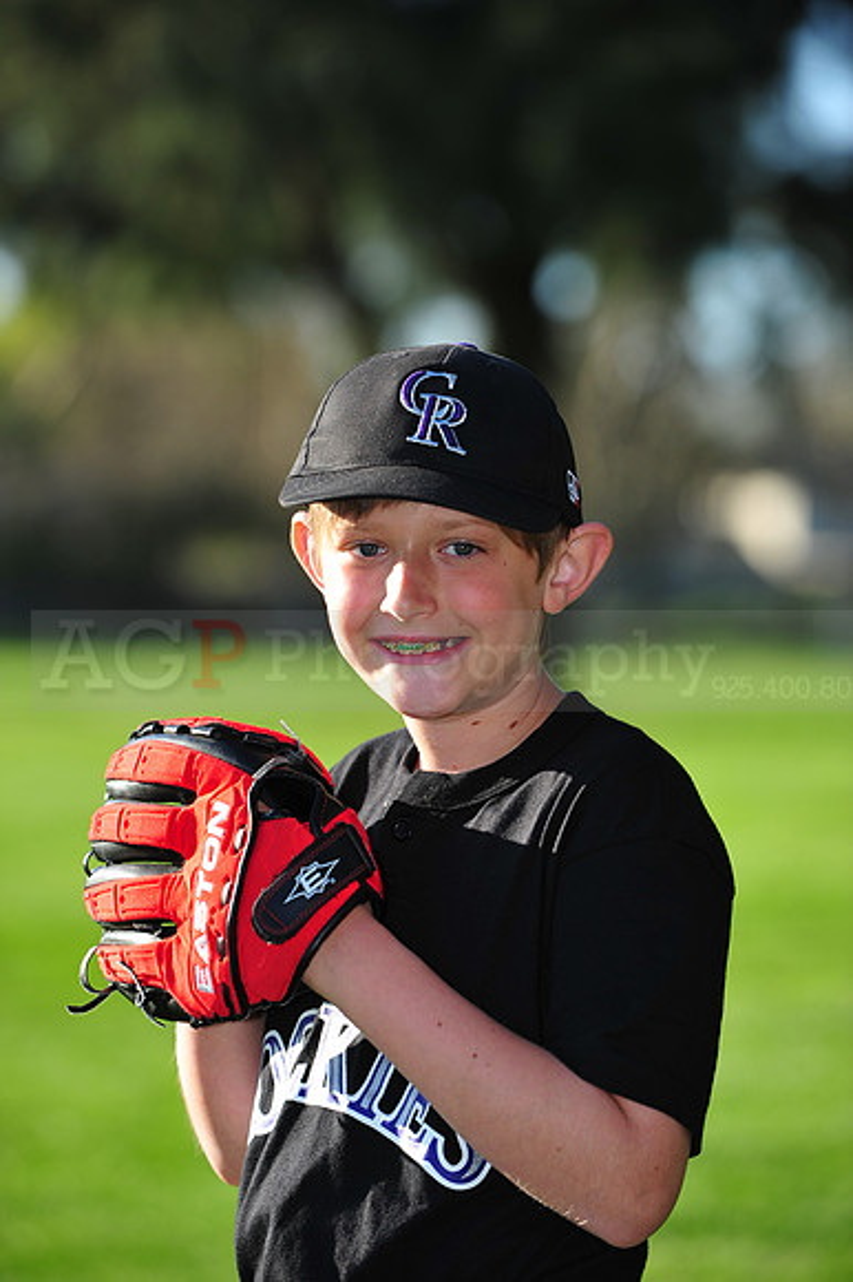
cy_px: 641
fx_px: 5515
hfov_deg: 8.8
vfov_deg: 13.3
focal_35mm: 155
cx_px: 426
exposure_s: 1/800
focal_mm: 155
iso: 200
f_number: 4.5
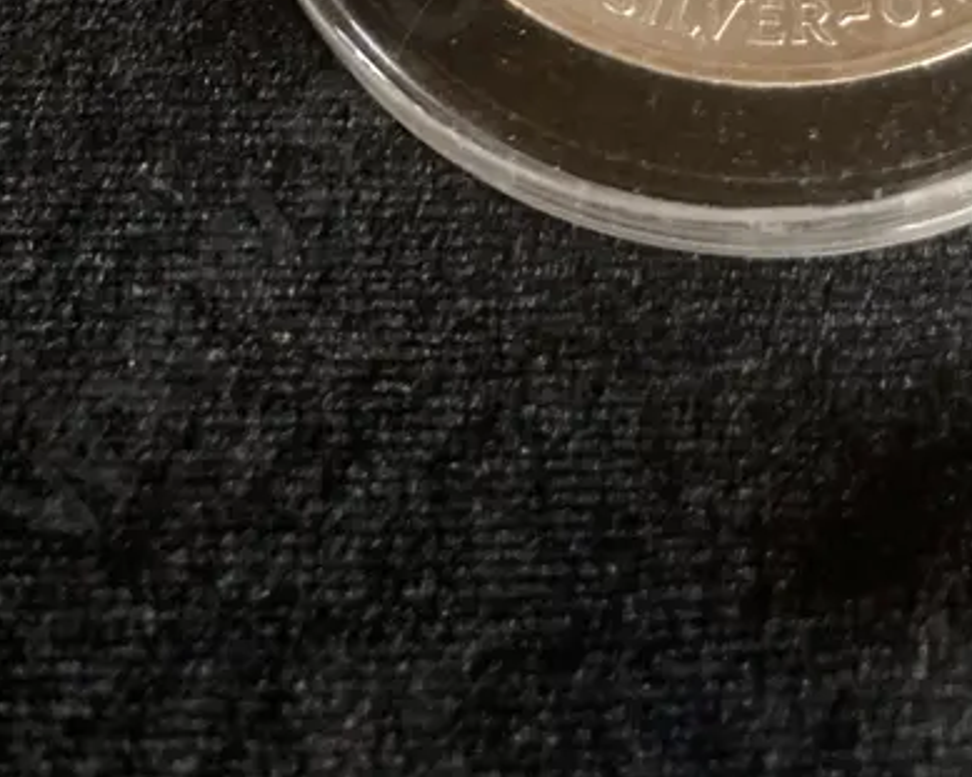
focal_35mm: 72
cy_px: -490
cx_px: 792
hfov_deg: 25.9
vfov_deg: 18.2
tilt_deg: -59.0
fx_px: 2071
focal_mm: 3.99
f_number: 1.8
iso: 500
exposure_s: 1/25
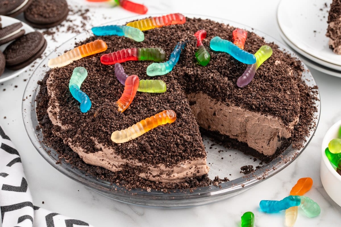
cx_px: 170
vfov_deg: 13.0
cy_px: 114
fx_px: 994
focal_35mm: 105
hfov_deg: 19.5
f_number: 13
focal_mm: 105
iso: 160
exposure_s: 1/125
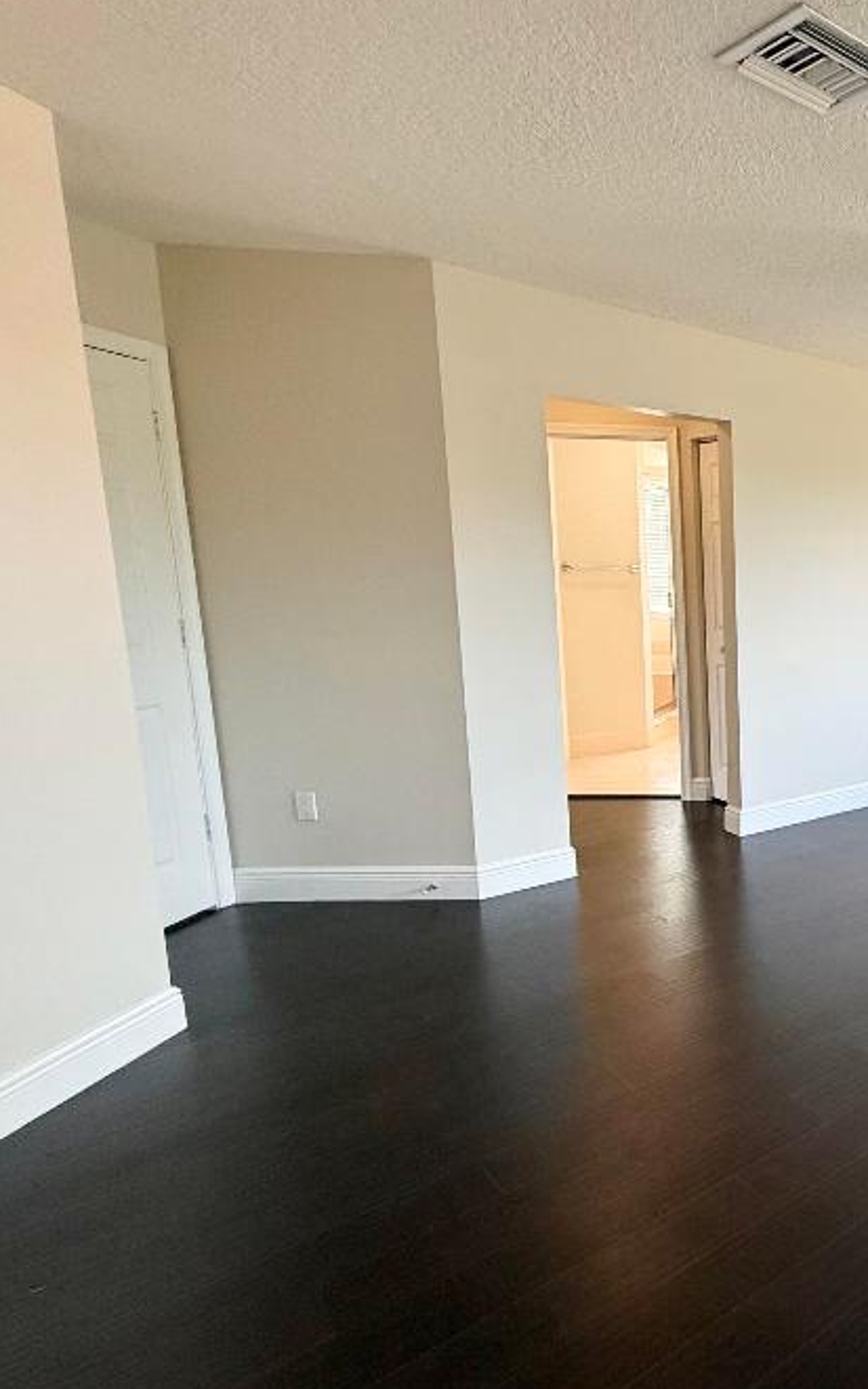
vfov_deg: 77.2
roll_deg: -1.8
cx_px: 1038
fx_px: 871
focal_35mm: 23
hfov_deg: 39.0
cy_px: 710
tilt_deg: -8.3
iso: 64
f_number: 2.2
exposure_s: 1/215
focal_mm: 2.22
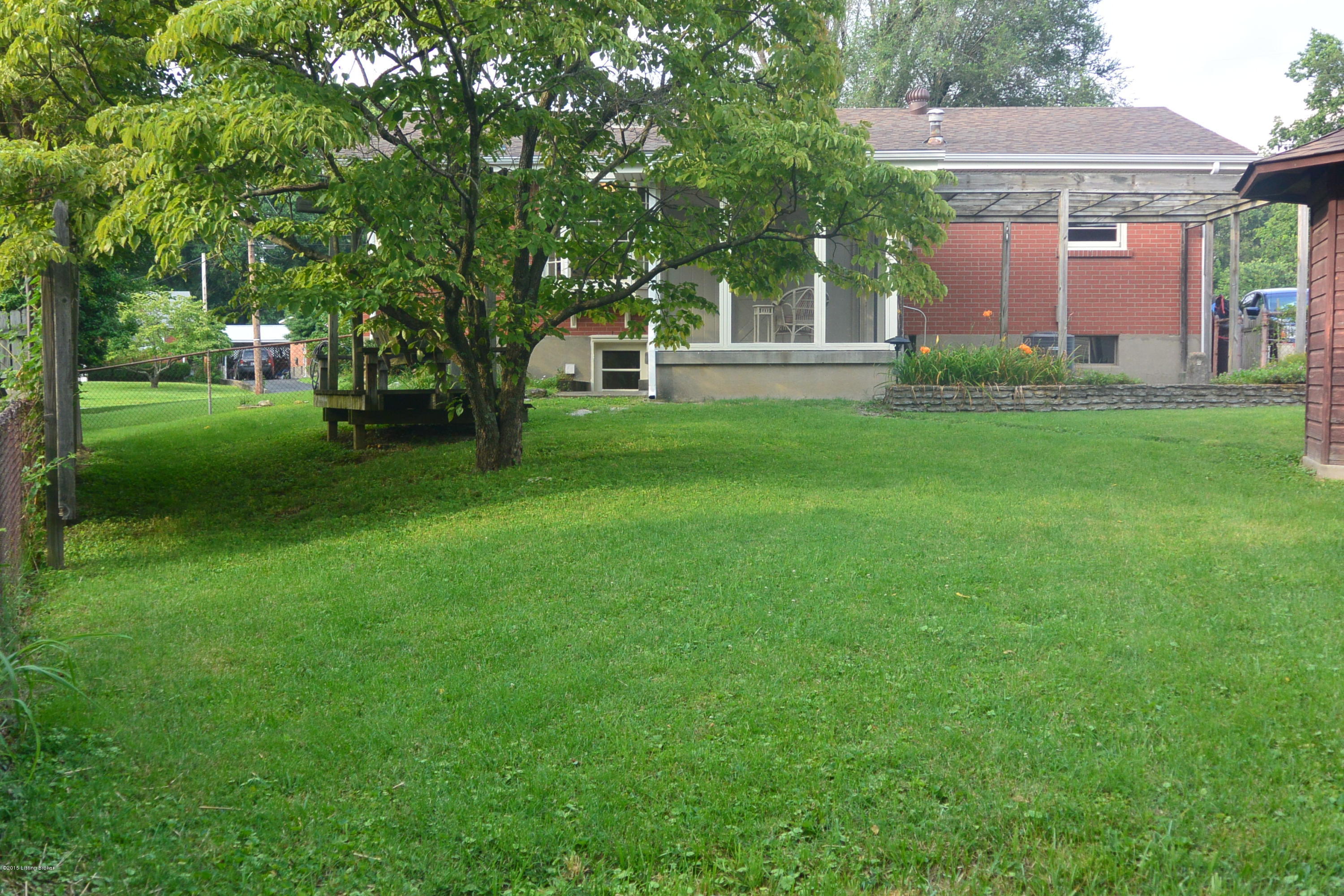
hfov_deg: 51.9
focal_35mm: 37
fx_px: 1381
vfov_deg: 35.9
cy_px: 448
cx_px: 672
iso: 160
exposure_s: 1/200
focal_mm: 14
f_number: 4
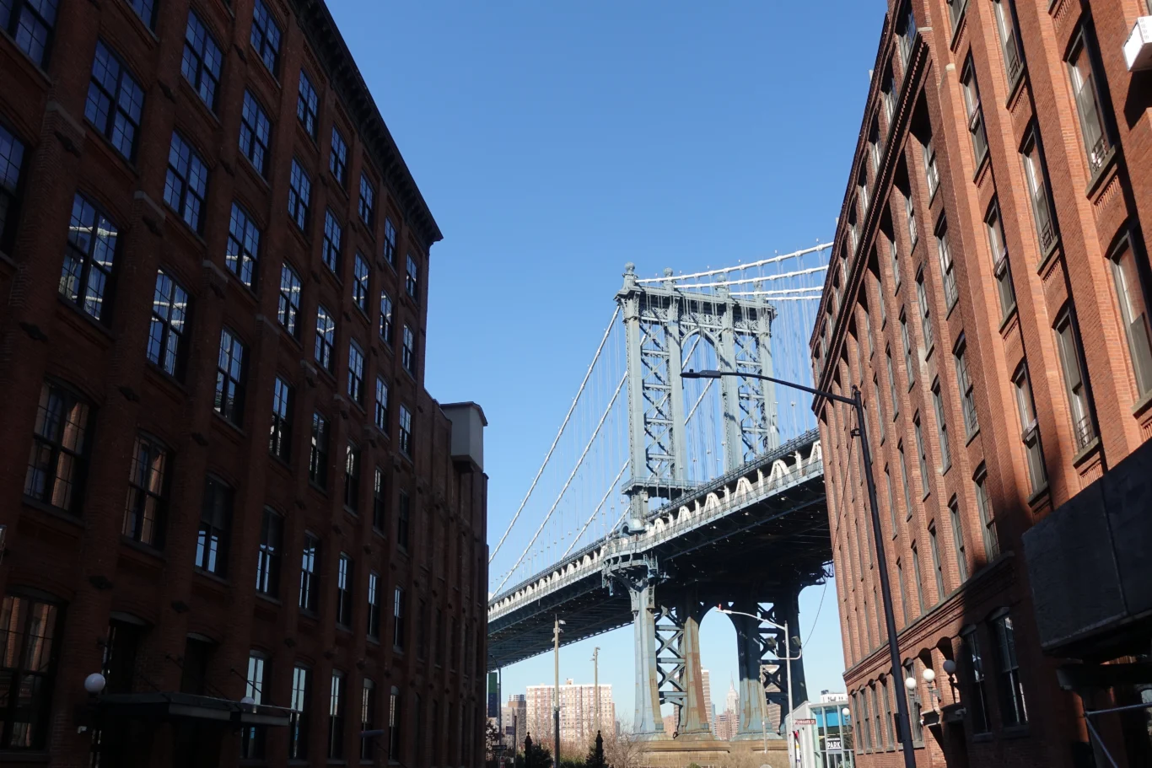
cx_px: 576
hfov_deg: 58.7
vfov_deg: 41.1
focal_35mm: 32
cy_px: 384
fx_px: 1024
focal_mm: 11.69
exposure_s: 1/640
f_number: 4
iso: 125
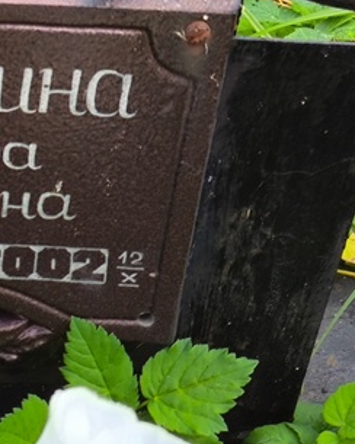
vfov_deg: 15.0
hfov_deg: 11.6
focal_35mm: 128
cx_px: -152
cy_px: 194
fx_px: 1681
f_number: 1.7
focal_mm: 4.71
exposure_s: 1/255
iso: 50
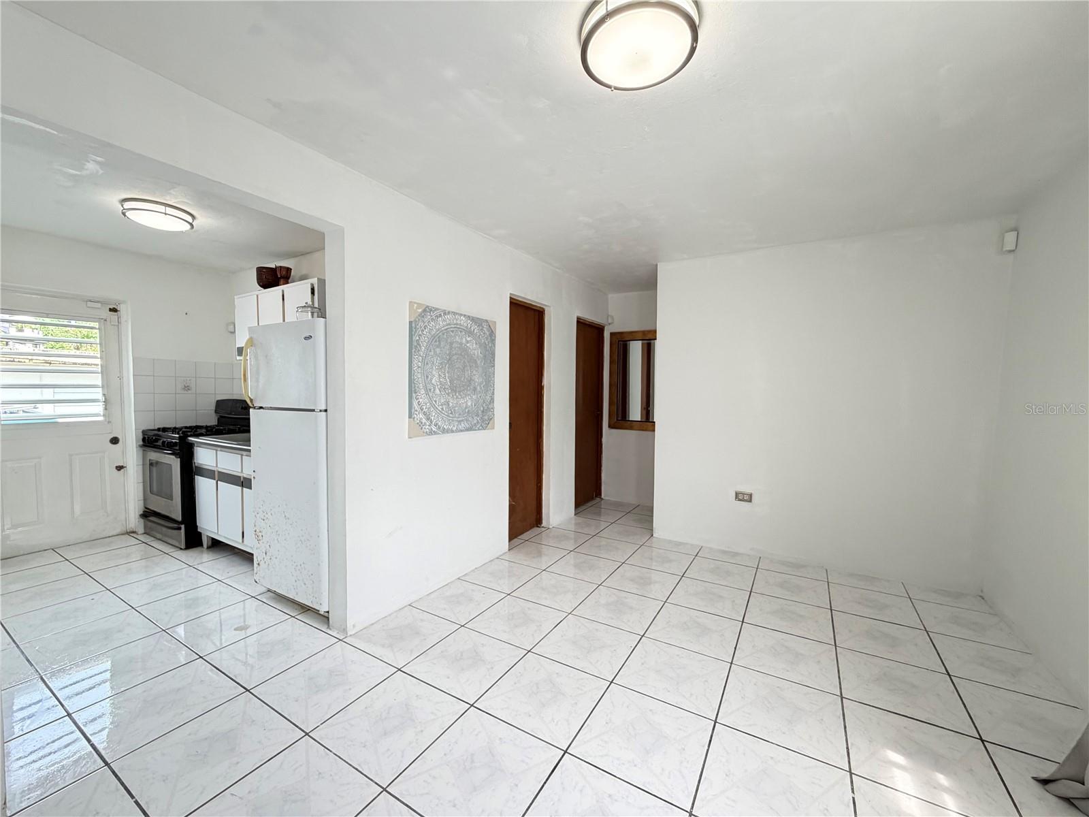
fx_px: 440
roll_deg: -0.1
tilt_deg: -1.4
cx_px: 544
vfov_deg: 85.7
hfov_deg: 102.1
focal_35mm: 14
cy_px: 408
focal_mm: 2.22
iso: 200
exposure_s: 1/120
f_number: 2.2
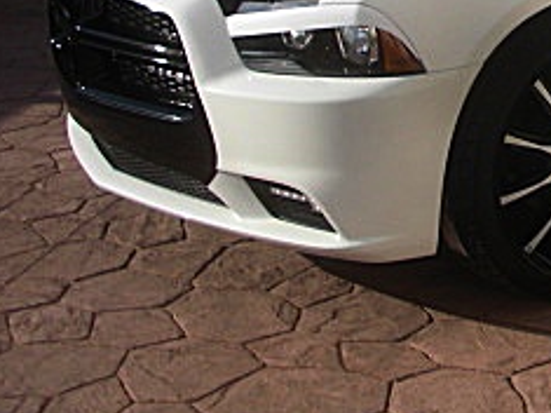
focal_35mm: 98
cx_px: 699
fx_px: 1559
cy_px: -63
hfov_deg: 18.7
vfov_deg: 14.7
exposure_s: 1/160
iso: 50
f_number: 7.9
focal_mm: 6.3
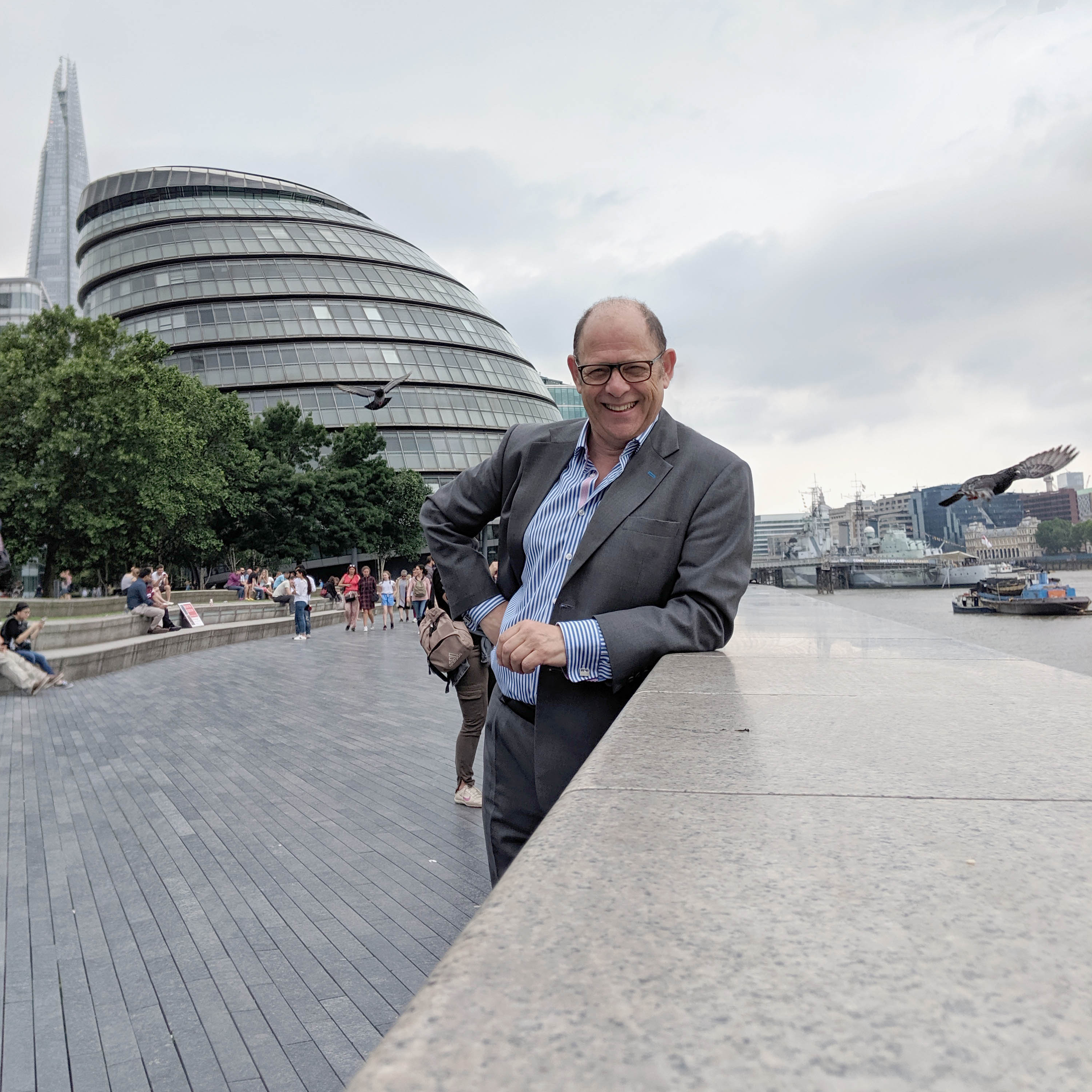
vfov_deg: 50.8
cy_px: 438
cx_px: 547
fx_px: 1142
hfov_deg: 51.1
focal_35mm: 32
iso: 66
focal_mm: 4.44
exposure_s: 1/1799
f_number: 1.8
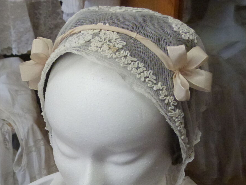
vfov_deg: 18.4
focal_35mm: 79
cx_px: 108
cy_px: 165
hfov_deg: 24.7
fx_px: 561
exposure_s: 1/100
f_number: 3.6
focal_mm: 7.8
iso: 800
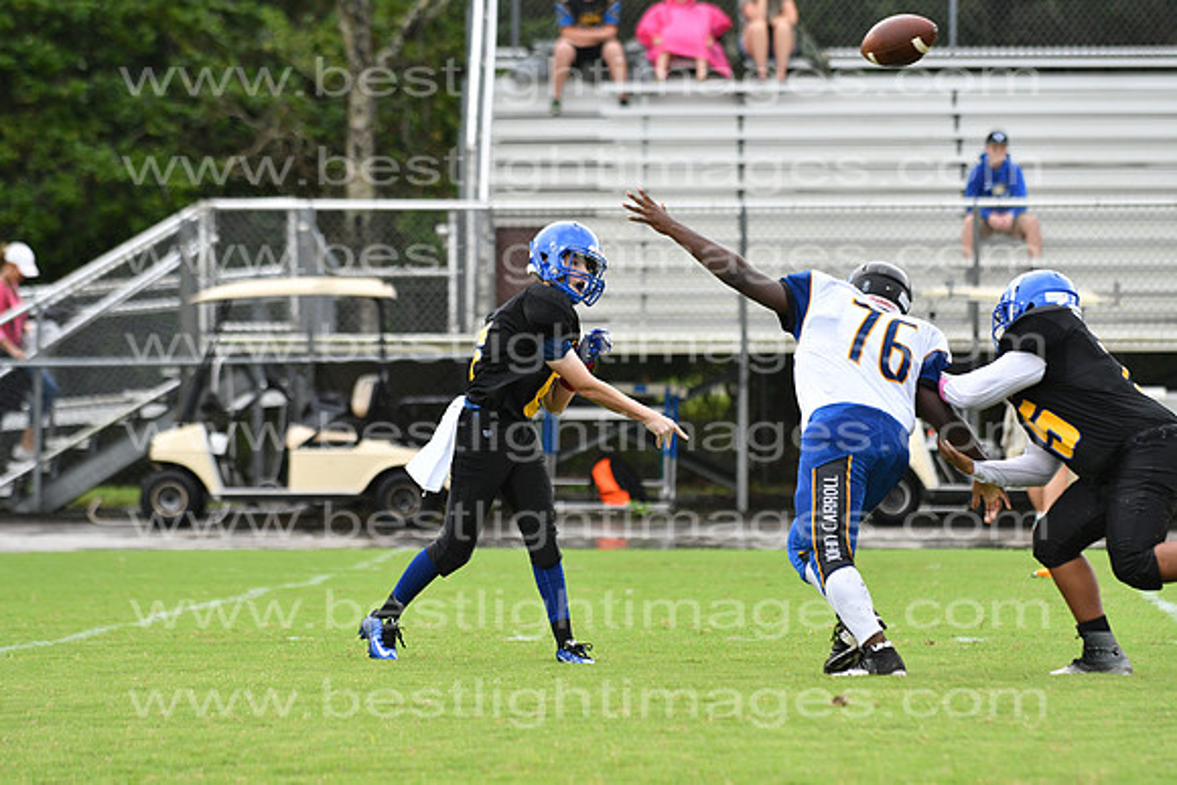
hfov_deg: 9.8
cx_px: 588
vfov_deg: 6.5
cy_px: 392
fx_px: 6867
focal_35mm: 210
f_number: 3.5
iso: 800
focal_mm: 140
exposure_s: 1/2000
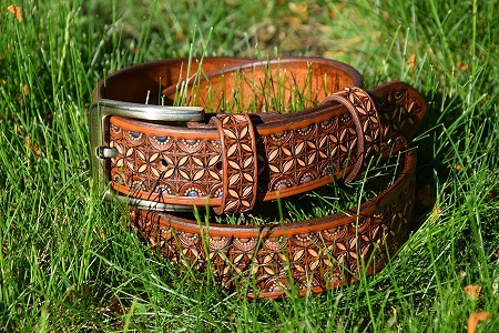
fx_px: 2183
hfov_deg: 13.0
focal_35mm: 158
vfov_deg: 8.7
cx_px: 250
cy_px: 166
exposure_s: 1/1250
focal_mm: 105
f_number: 9
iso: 1000
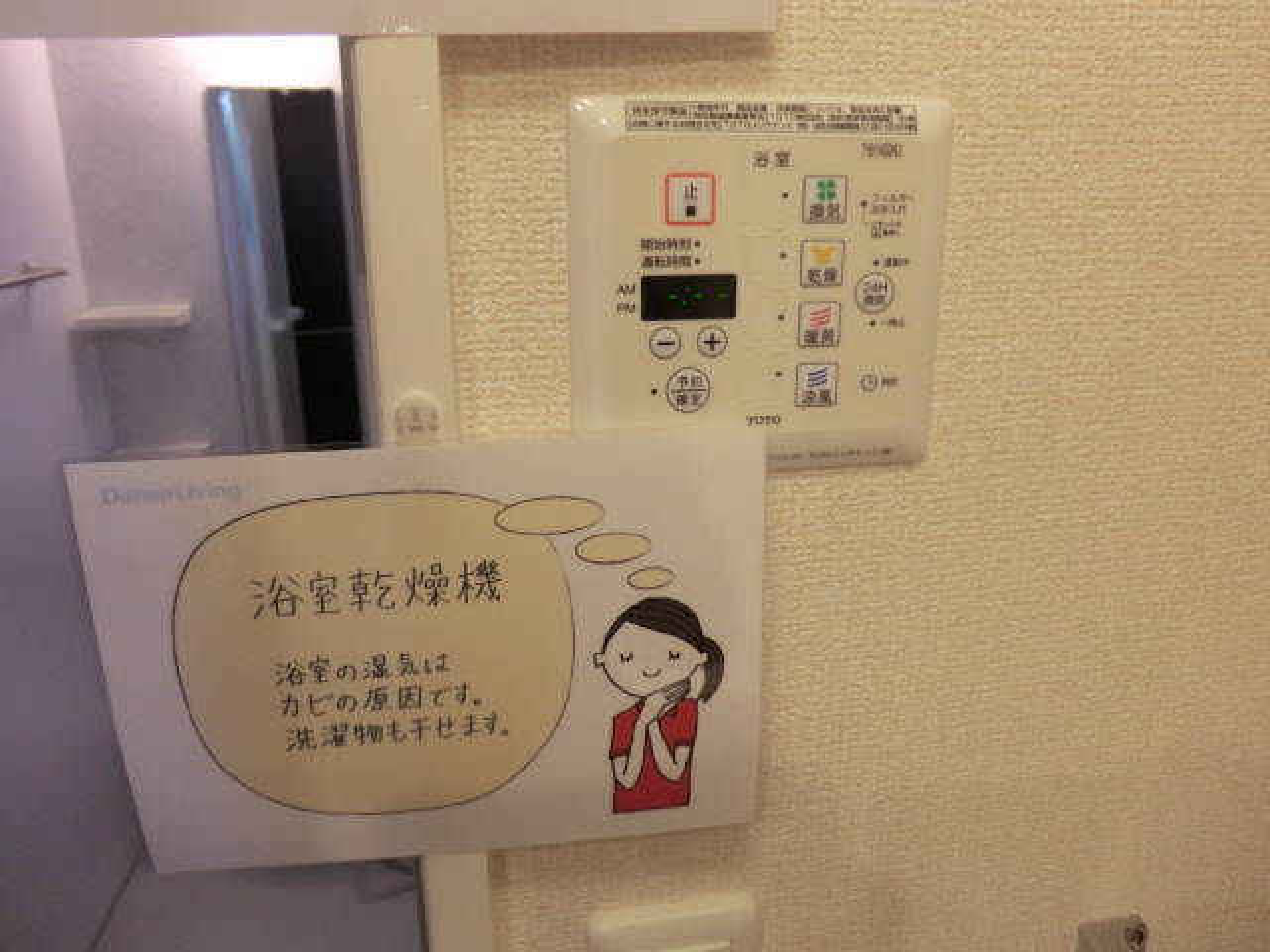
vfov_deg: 56.8
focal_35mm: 24
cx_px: 635
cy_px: 476
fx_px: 881
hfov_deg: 71.6
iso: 200
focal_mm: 4.3
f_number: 3.2
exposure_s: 1/60
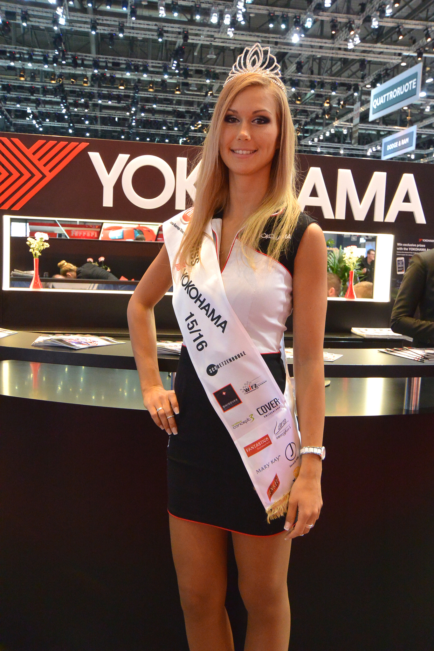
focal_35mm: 36
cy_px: 326
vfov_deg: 53.1
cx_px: 217
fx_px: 651
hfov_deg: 36.9
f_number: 4.5
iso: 800
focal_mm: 13.6
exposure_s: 1/60
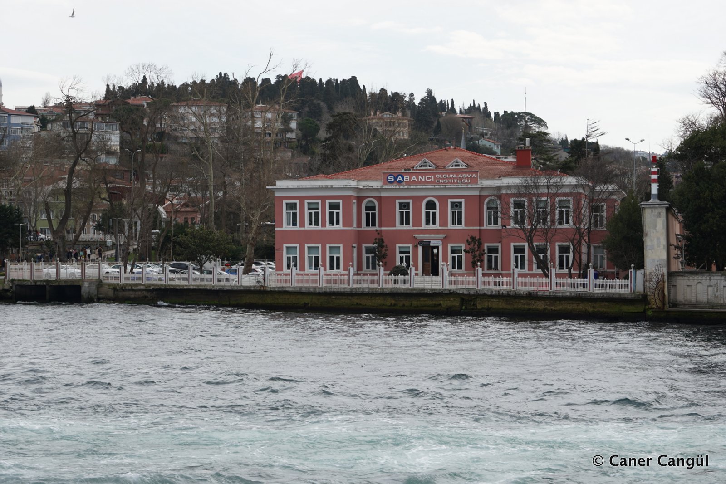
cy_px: 242
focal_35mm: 74
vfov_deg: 18.4
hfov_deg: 27.3
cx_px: 363
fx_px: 1492
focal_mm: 74
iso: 100
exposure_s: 1/250
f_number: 7.1
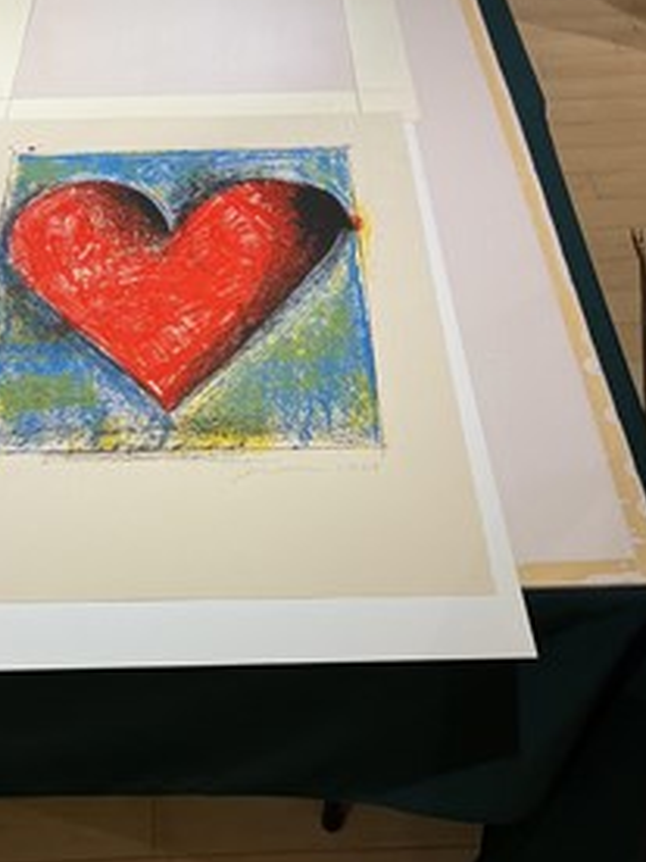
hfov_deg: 34.1
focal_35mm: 42
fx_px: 1045
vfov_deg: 44.4
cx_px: 231
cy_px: 550
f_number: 1.8
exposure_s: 1/100
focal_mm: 3
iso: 50
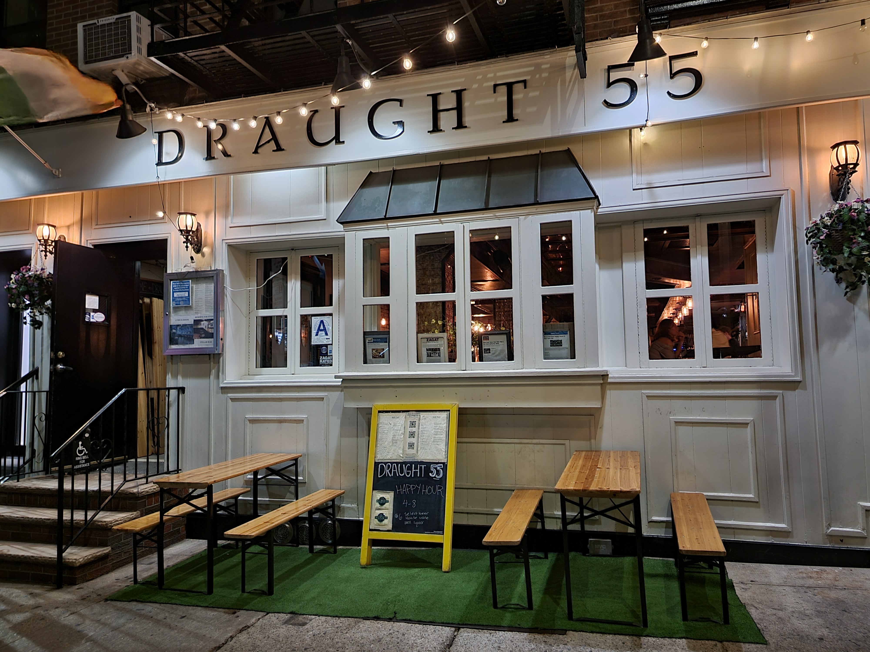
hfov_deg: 71.6
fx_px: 603
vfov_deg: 56.8
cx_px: 435
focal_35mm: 24
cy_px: 326
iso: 125
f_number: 1.8
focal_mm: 6.7
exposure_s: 1/9
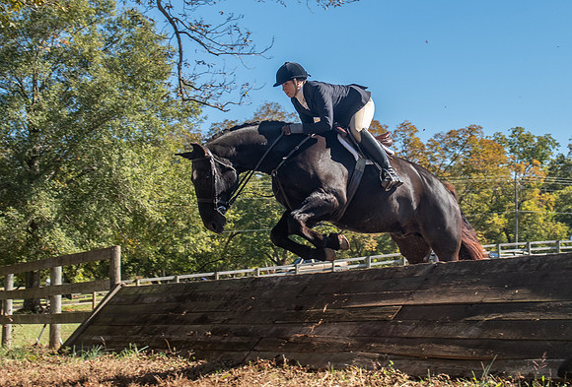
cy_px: 174
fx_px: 962
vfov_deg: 22.8
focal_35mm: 60
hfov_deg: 33.0
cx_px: 347
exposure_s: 1/320
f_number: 4
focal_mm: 32
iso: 400
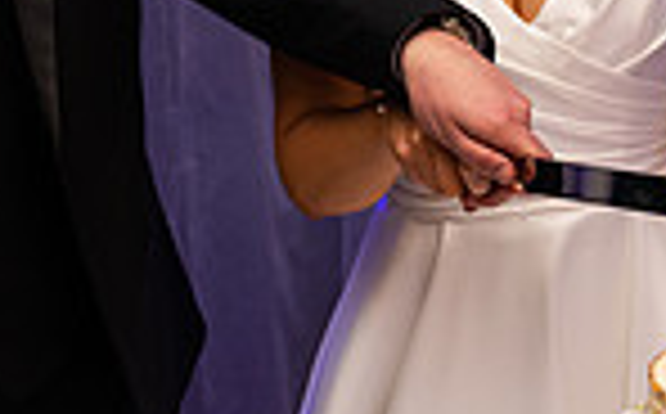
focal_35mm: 112
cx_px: 513
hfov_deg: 18.5
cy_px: 83
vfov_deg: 11.6
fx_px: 2030
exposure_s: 1/160
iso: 640
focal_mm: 28
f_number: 3.5
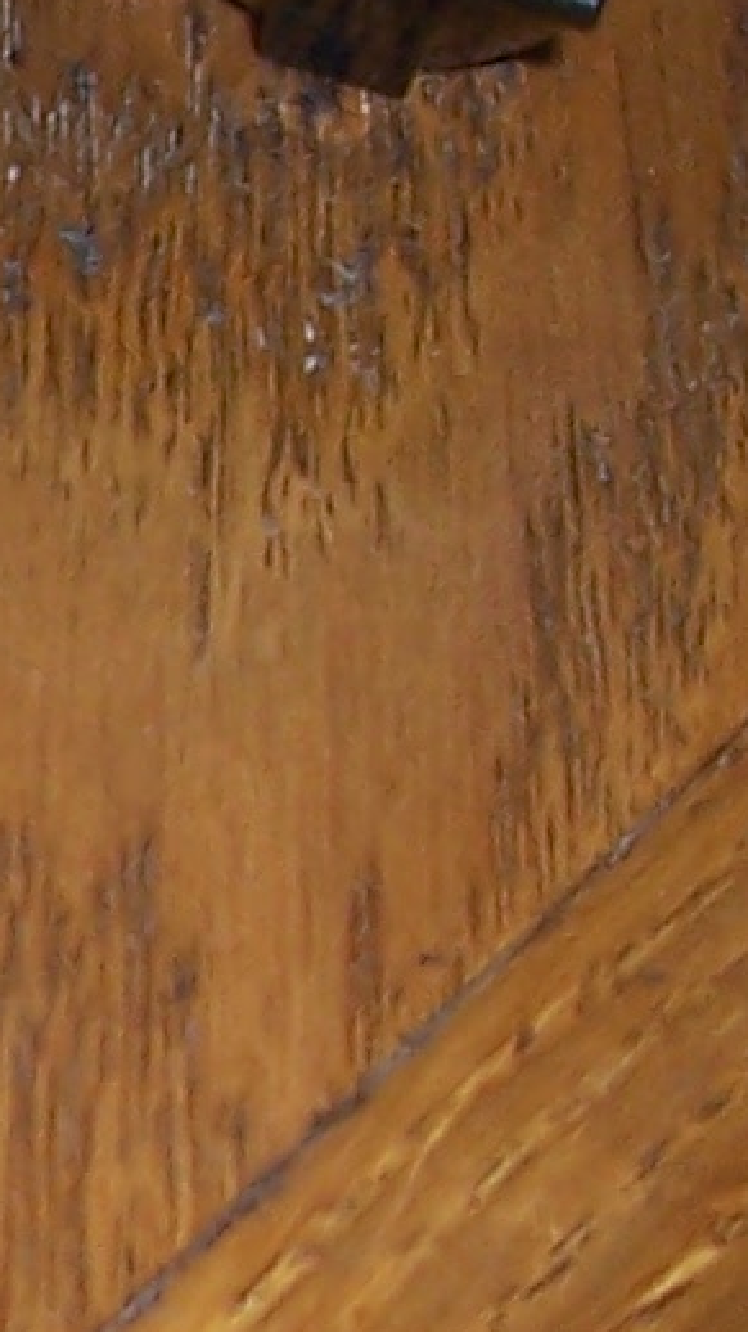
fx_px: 6459
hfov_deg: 6.1
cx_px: -1465
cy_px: 769
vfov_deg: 11.8
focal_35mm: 183
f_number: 2.7
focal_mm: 5.6
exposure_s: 1/60
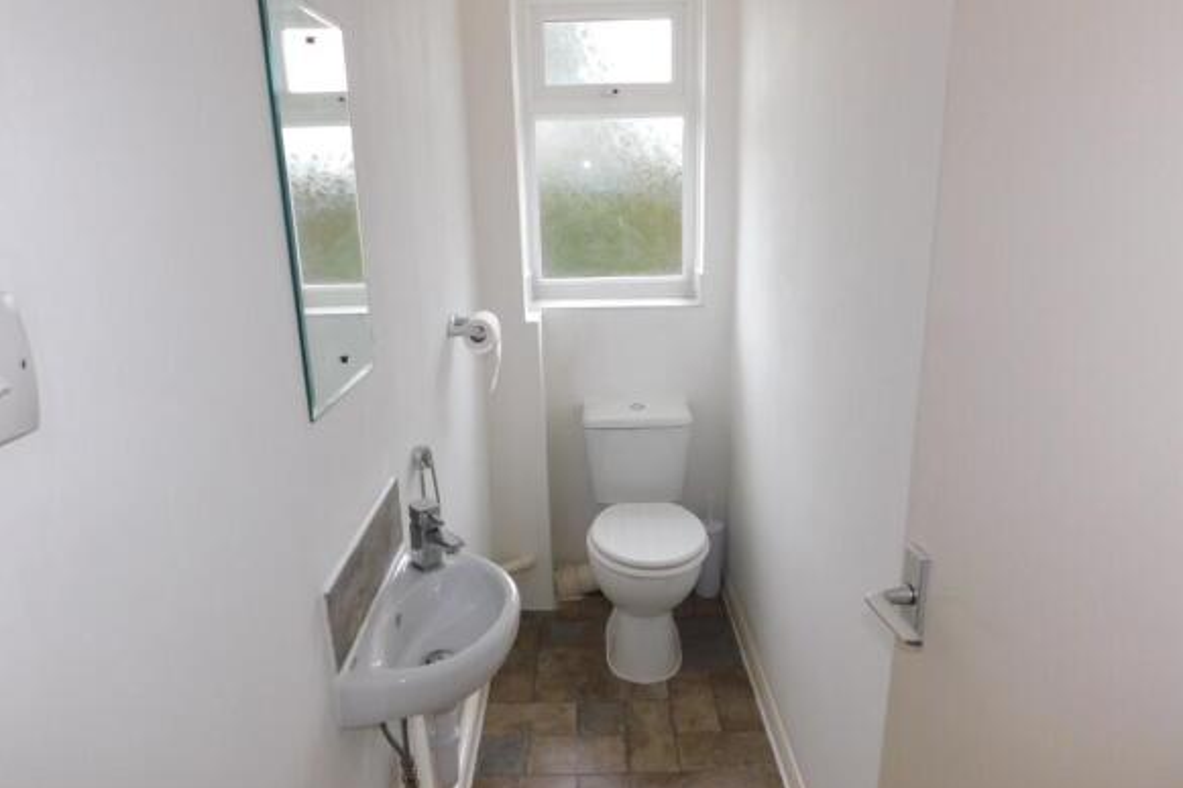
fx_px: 788
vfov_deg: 53.1
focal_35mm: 24
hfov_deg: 73.8
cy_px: 410
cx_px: 592
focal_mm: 4
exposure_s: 1/30
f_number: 3
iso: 160
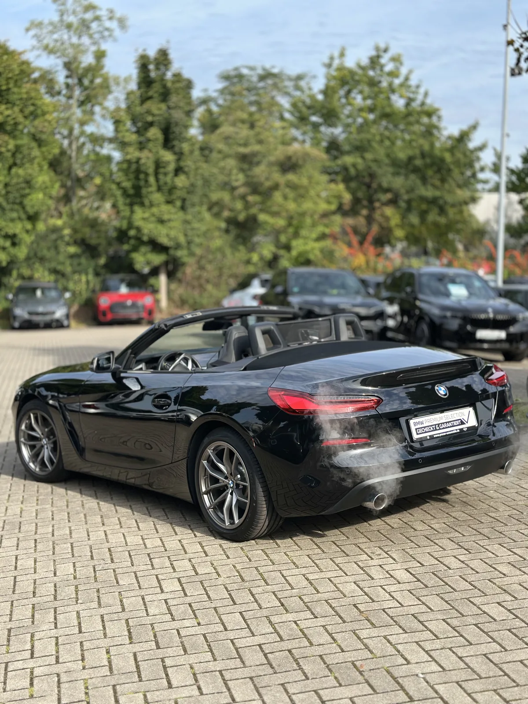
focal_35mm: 48
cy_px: 352
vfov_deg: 39.7
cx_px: 264
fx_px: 976
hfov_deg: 30.3
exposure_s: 1/2114
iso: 100
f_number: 1.78
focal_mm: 6.86
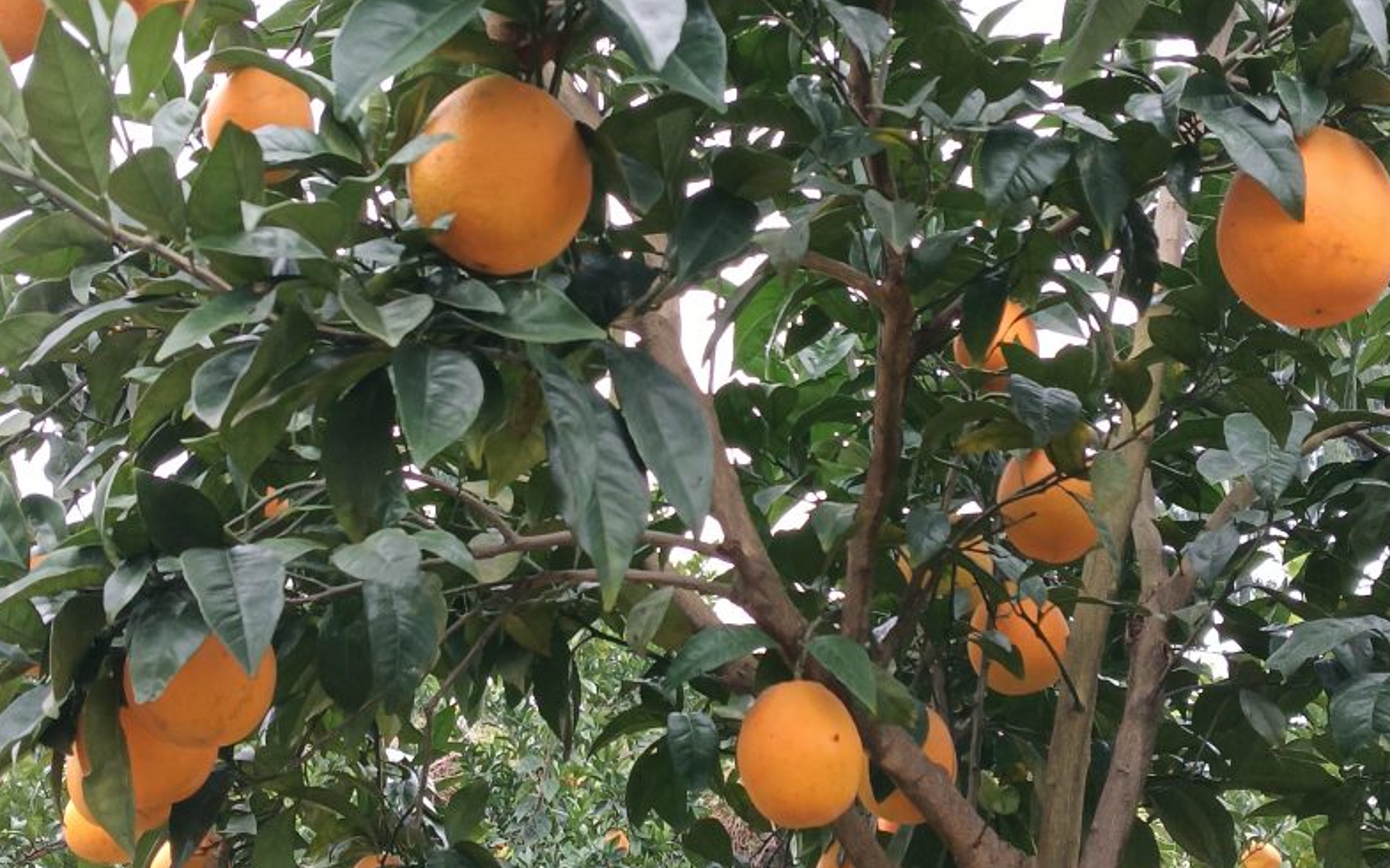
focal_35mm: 49
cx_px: 685
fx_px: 1856
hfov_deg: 41.1
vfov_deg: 26.3
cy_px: 399
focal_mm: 3.61
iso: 100
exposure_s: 1/100
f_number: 1.8
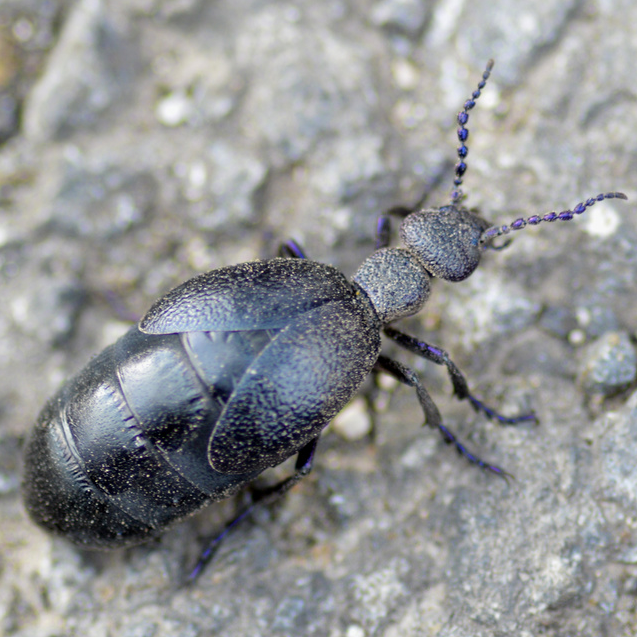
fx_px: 3997
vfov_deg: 9.1
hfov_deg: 9.1
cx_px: 270
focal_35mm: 192
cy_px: 319
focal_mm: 100
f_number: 3.5
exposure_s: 1/160
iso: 400
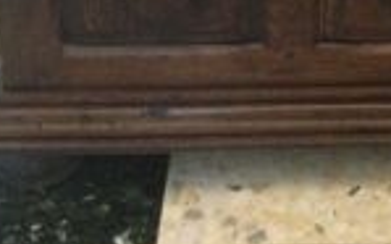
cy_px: -207
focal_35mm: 106
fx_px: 1129
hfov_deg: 18.9
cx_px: 420
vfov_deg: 11.4
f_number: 2.4
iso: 250
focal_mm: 3.3
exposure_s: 1/17
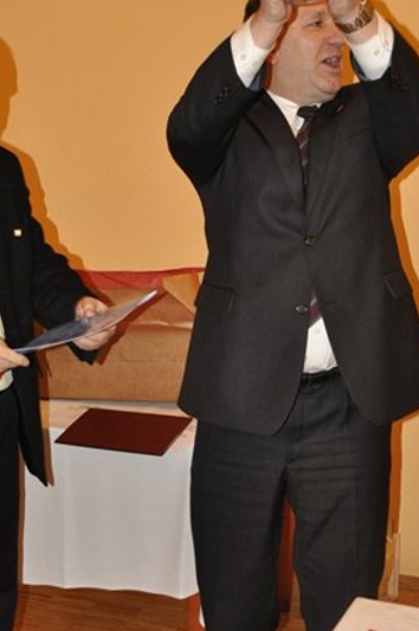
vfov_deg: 29.3
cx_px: 134
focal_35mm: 69
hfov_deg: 19.6
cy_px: 319
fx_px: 1206
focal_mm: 25
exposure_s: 1/60
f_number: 4
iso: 800
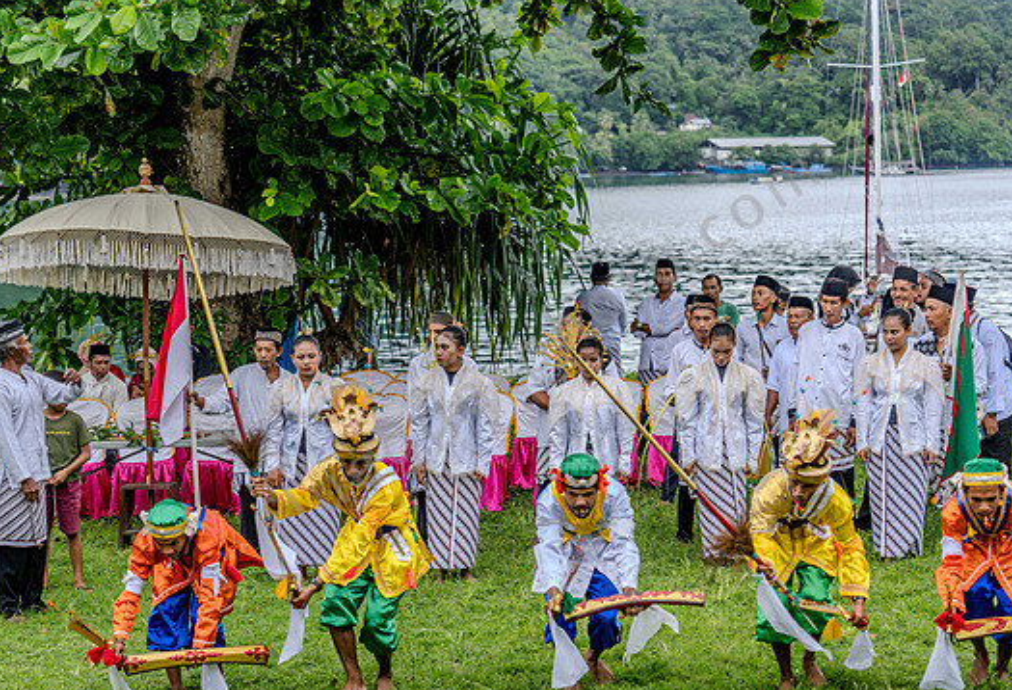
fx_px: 2463
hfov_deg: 23.2
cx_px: 546
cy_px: 384
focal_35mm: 87
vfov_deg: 15.9
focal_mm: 70
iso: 320
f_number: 2.8
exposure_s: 1/320
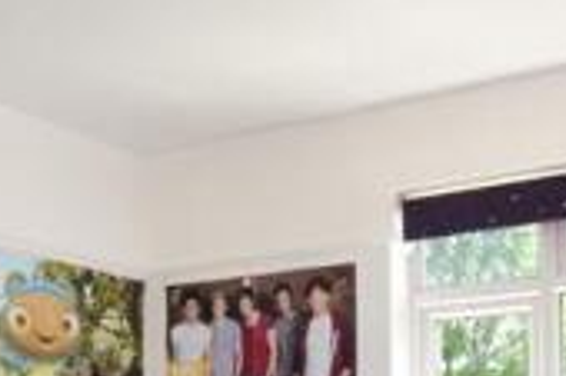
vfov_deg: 21.7
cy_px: 444
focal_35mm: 58
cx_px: 293
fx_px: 911
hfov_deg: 34.5
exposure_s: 1/13
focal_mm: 10
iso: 320
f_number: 20
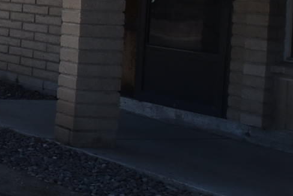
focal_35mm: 92
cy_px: -44
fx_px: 749
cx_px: -474
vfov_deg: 14.4
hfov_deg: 13.3
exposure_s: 1/320
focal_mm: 10
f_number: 9
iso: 200
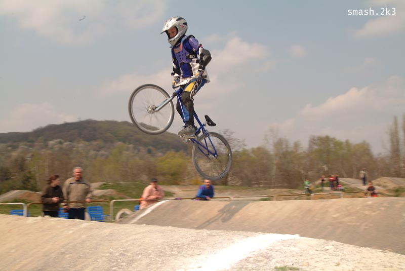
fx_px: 439
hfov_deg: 49.5
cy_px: 136
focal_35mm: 39
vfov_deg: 34.3
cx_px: 202
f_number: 11
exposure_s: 1/125
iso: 100
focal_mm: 26
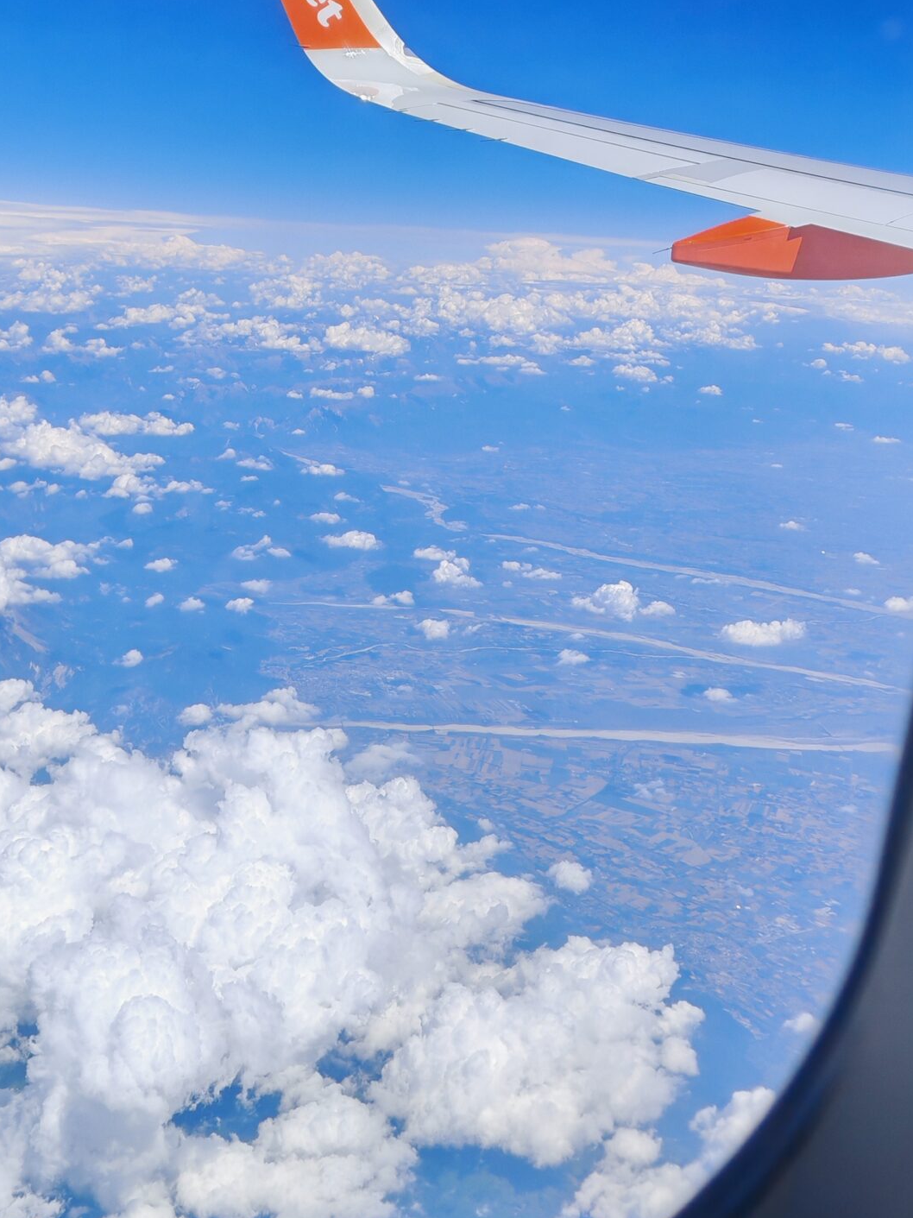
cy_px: 412
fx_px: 1723
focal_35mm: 49
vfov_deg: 38.5
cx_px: 328
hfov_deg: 29.5
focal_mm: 6.67
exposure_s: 1/2700
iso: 50
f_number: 1.9
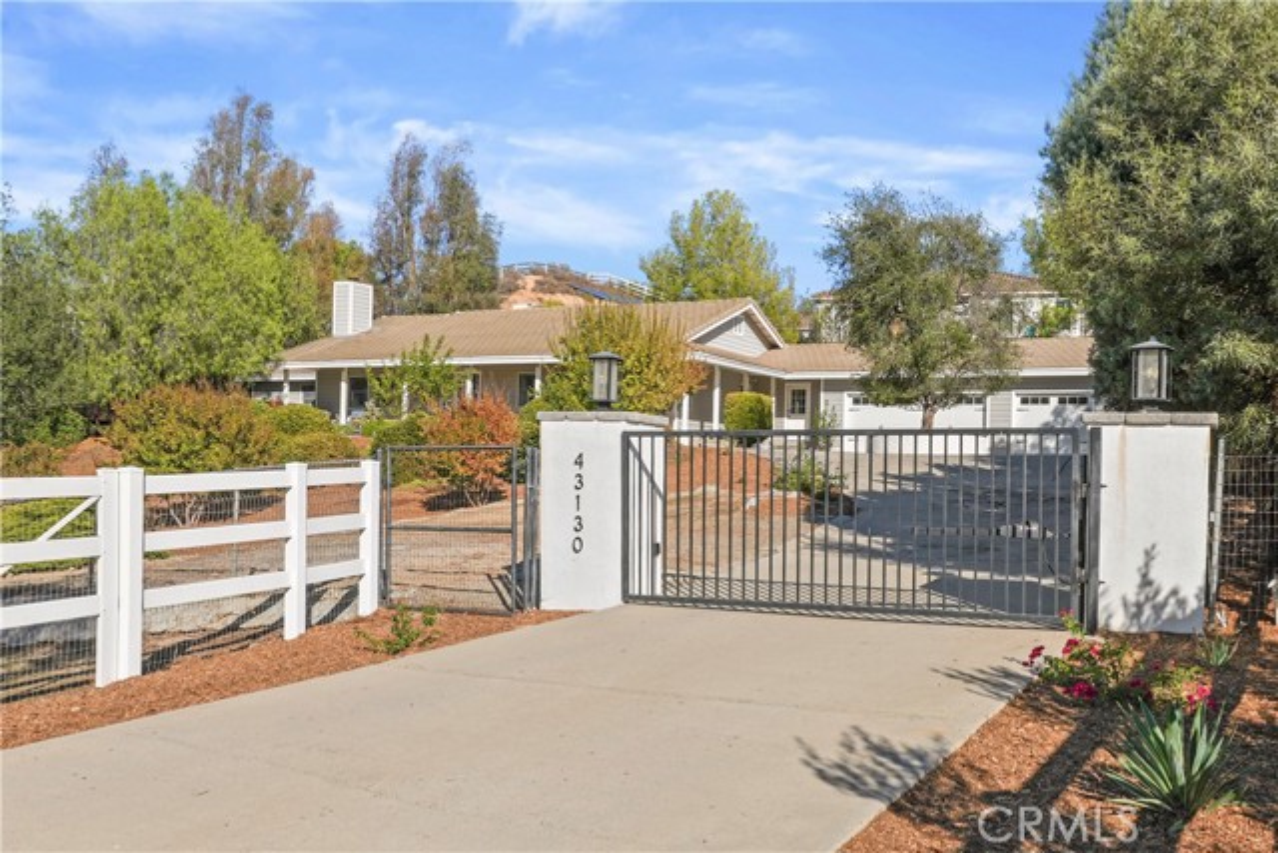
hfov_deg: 54.4
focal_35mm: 35
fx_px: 1243
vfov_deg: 37.9
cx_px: 639
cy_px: 426
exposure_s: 1/125
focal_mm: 35
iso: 125
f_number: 16
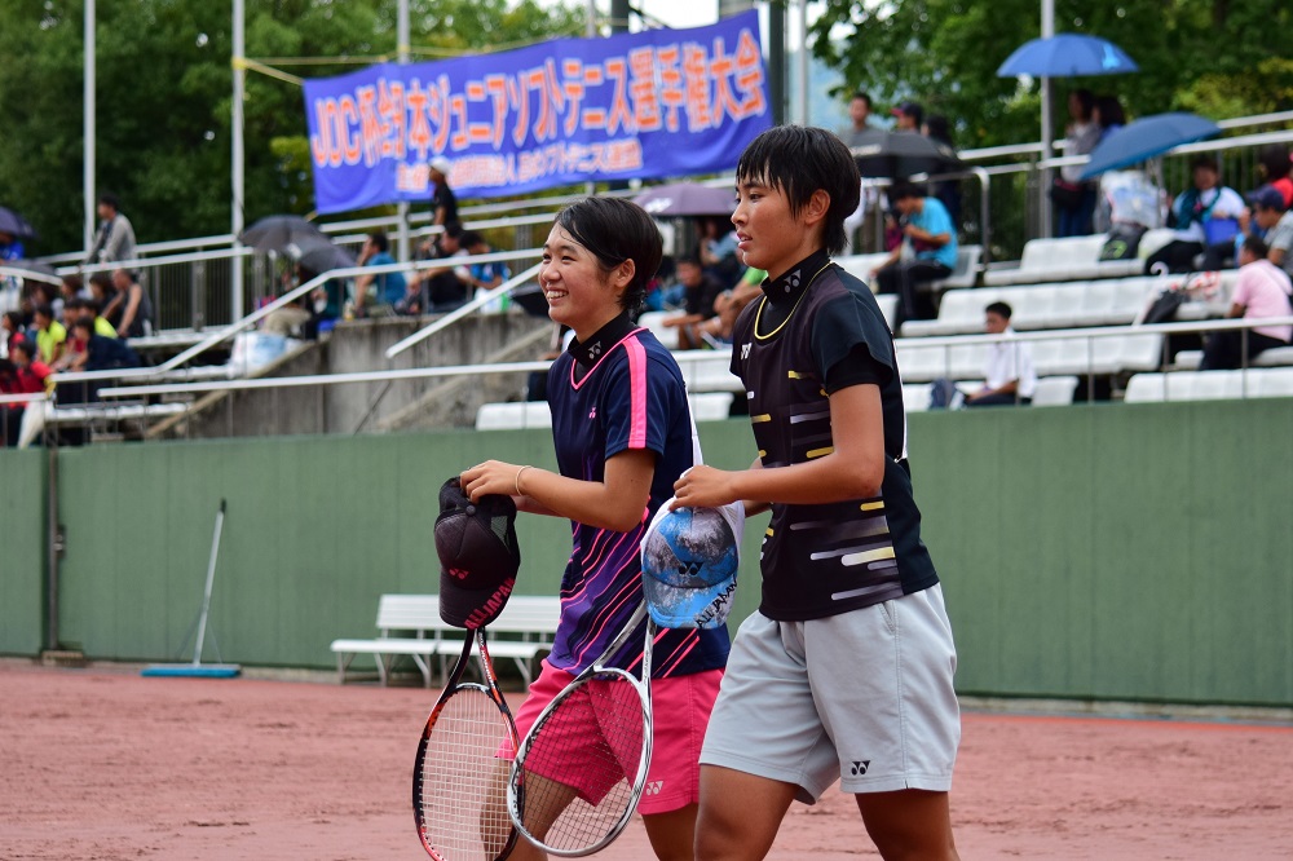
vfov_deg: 10.7
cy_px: 430
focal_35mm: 128
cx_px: 646
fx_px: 4578
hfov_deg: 16.1
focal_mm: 85
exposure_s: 1/1600
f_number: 4.5
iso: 400
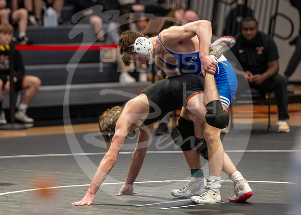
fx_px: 1844
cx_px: 143
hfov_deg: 9.3
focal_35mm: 216
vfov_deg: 6.7
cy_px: 164
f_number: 2.8
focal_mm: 130
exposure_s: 1/1000
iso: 3200
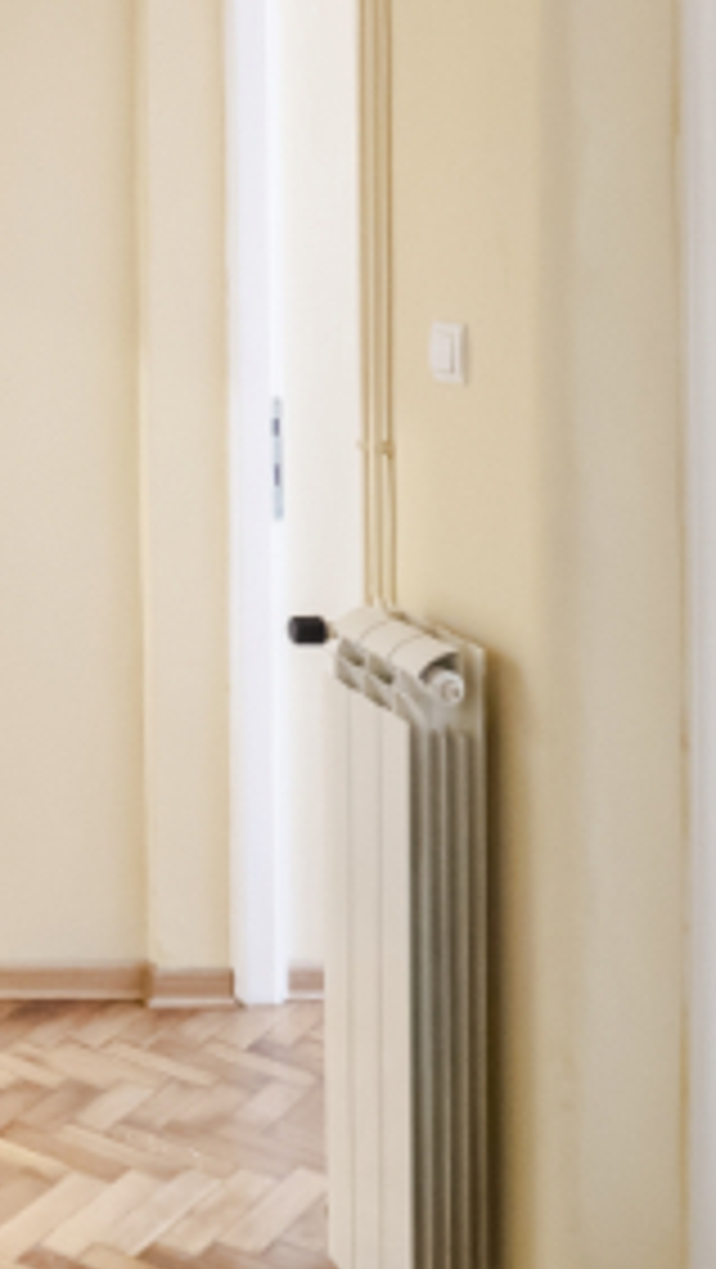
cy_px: 270
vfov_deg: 37.2
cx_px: -464
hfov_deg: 18.7
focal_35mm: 54
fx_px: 1819
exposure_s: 1/6
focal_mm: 7
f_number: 4
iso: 400
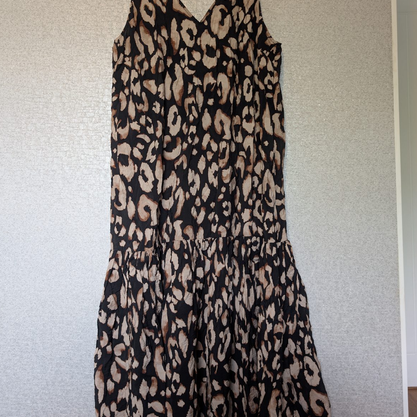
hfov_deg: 55.6
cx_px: 206
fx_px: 395
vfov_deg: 55.4
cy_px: 174
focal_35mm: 29
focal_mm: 6.9
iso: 104
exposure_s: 1/45.2
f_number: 1.68
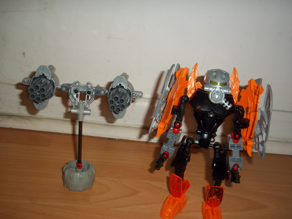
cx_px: 146
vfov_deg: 39.7
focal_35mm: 36
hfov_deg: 51.4
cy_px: 110
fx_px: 304
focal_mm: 6.5
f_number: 3.1
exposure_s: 1/30
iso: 80
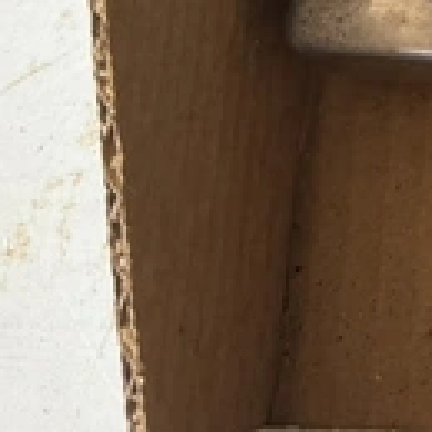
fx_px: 1723
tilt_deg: -68.0
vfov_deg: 12.6
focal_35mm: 122
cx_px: 954
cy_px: -434
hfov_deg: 12.1
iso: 64
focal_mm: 6.76
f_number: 1.78
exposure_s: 1/150
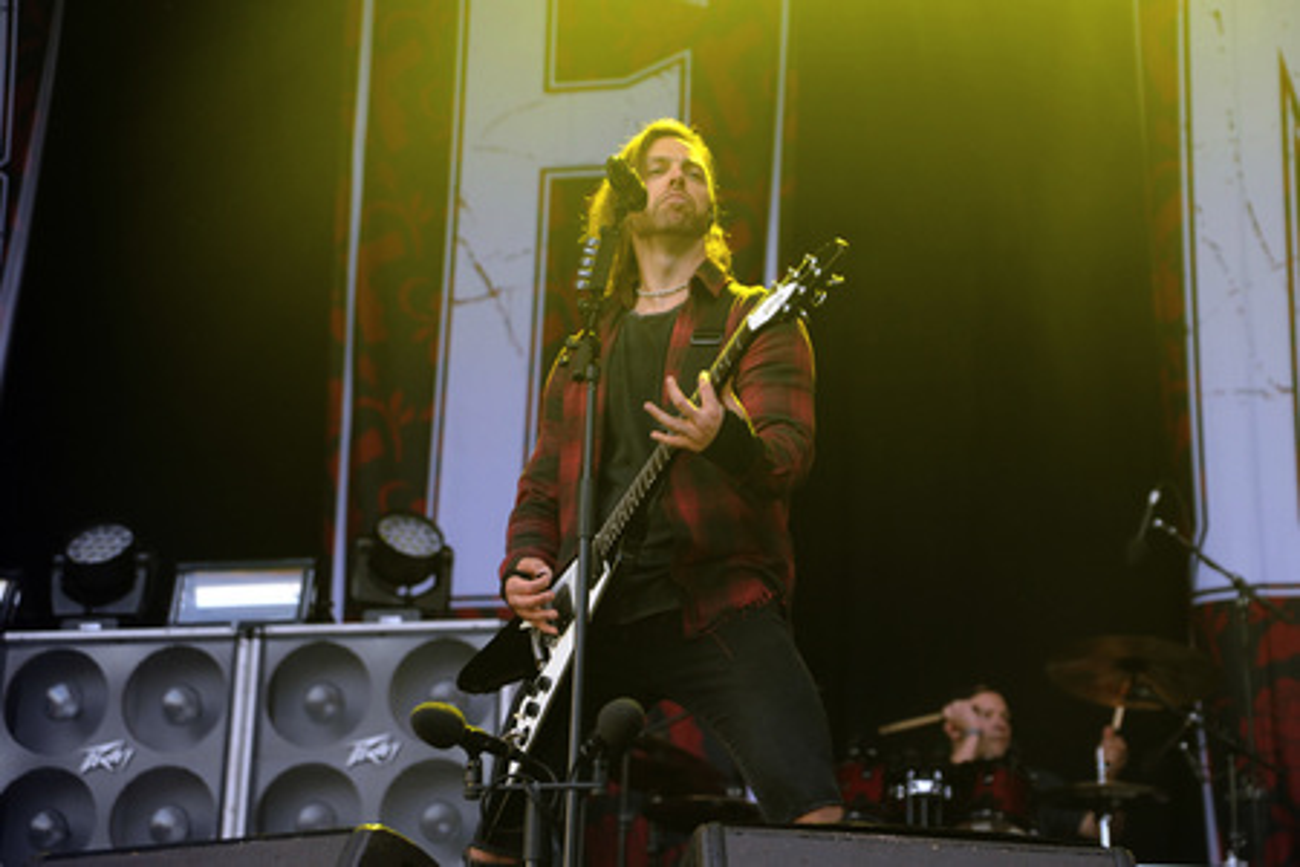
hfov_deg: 30.5
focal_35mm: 66
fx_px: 2383
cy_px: 434
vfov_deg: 20.6
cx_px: 650
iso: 800
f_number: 3.2
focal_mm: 66
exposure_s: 1/200
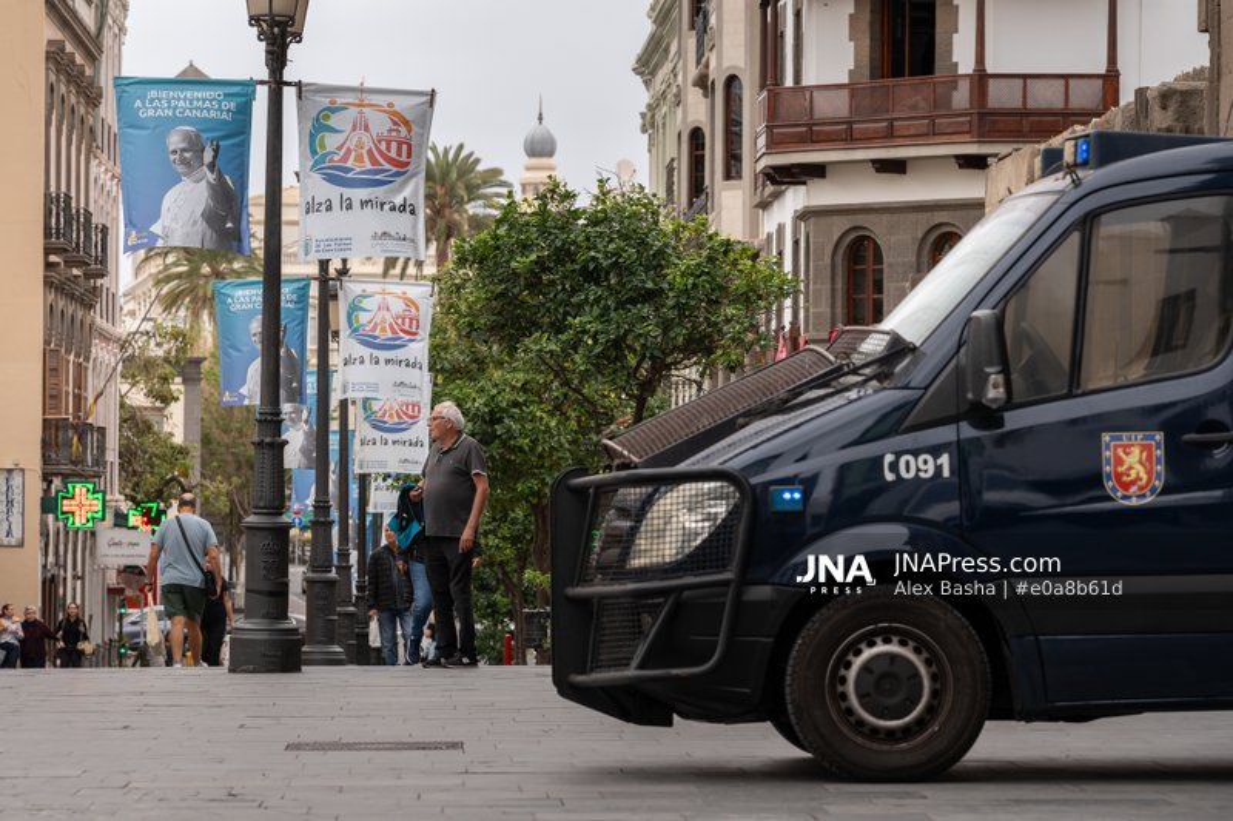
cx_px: 616
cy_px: 410
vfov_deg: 11.3
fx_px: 4167
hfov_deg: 16.8
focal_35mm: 122
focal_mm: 121.7
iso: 320
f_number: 6.3
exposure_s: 1/500
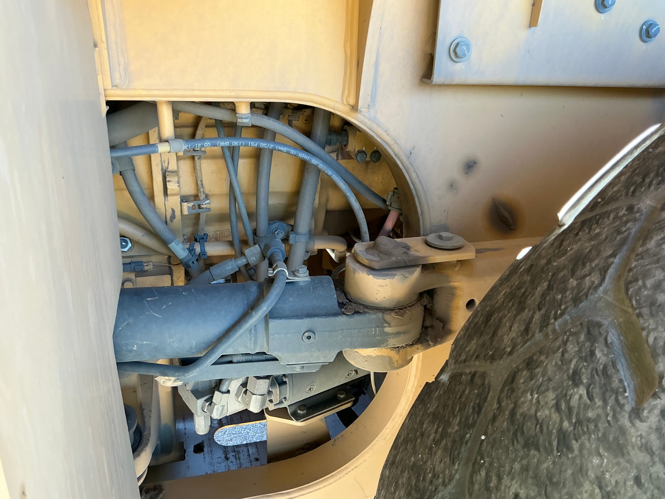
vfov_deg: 49.7
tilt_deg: -20.6
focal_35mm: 28
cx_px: 332
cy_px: 250
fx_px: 538
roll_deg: -1.2
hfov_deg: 63.4
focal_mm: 3
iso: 64
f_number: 1.8
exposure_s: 1/70
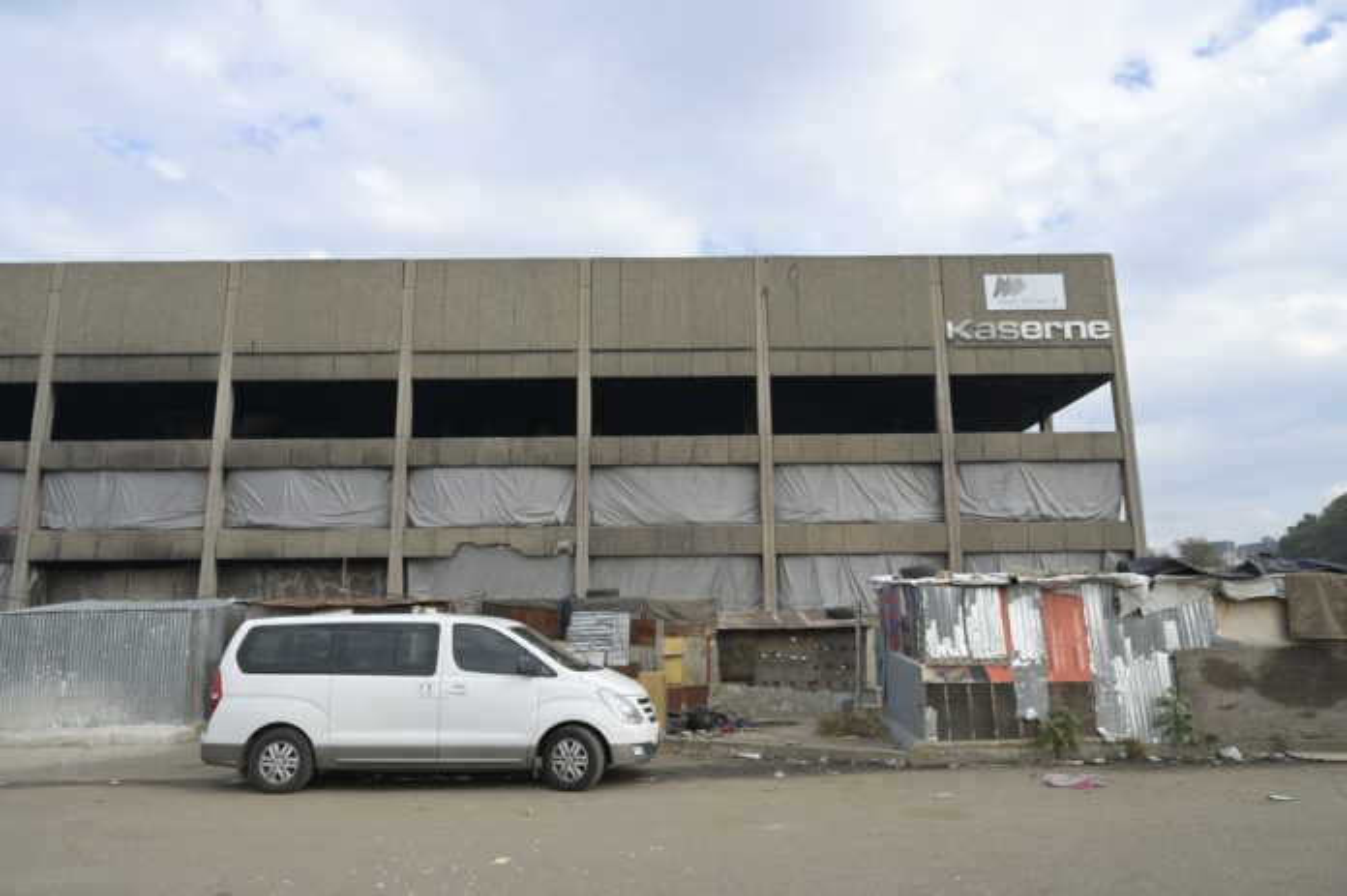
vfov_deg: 53.1
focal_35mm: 24
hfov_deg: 73.8
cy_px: 448
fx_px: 897
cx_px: 674
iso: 250
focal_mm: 24
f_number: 11
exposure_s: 1/125
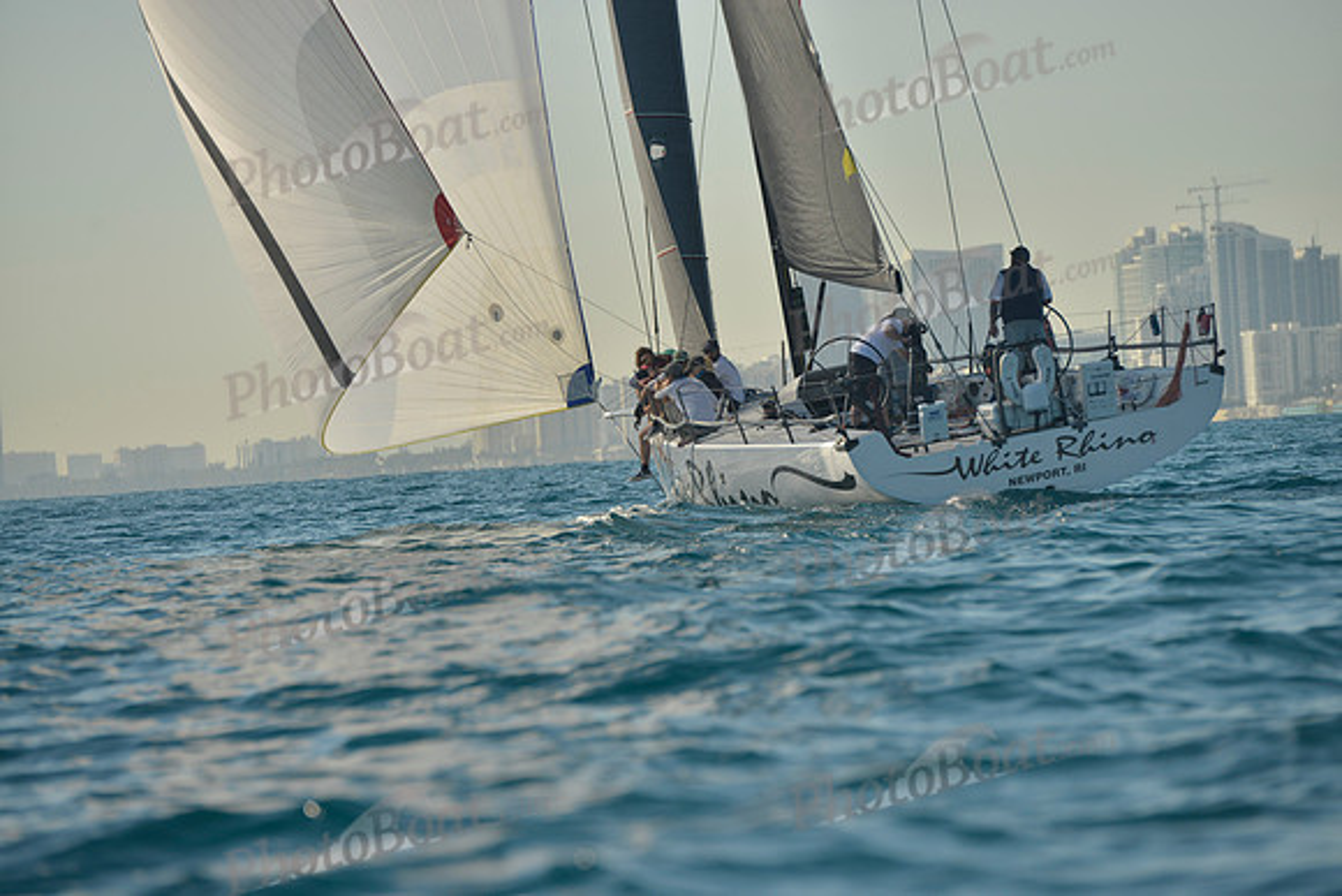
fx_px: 7457
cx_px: 671
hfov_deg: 10.3
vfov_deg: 6.9
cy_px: 448
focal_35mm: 200
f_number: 6.3
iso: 200
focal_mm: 200
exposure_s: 1/800
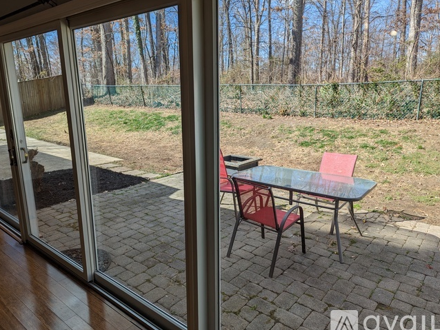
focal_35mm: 25
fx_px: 318
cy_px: 165
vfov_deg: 54.9
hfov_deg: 69.4
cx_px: 213
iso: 43
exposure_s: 1/703
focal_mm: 6.81
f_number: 1.85
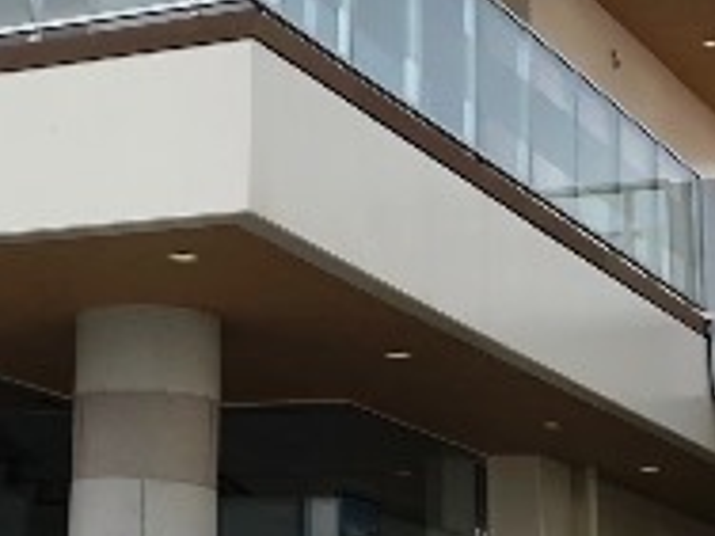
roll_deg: -2.6
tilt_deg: +15.4
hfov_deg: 17.9
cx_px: -15
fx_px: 2210
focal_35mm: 107
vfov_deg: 13.8
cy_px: 167
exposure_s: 1/1845
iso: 20
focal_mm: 3.99
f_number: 1.8
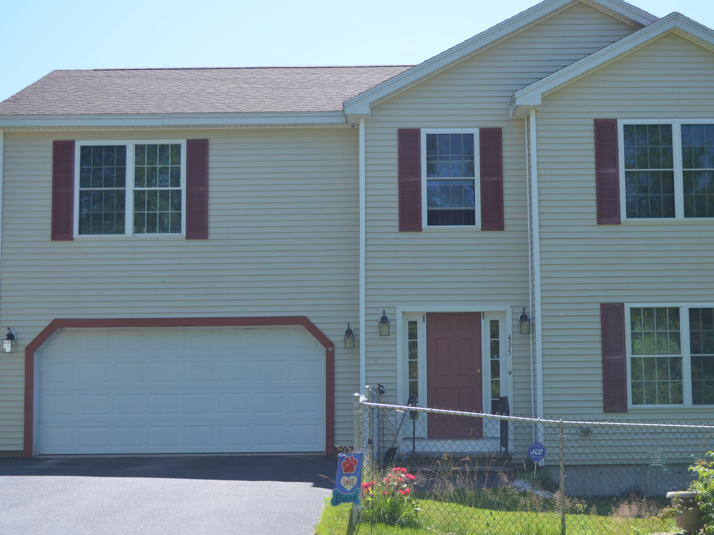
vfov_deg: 26.6
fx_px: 1134
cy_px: 266
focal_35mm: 55
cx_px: 394
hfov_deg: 34.9
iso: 180
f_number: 4.8
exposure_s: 1/500
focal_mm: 32
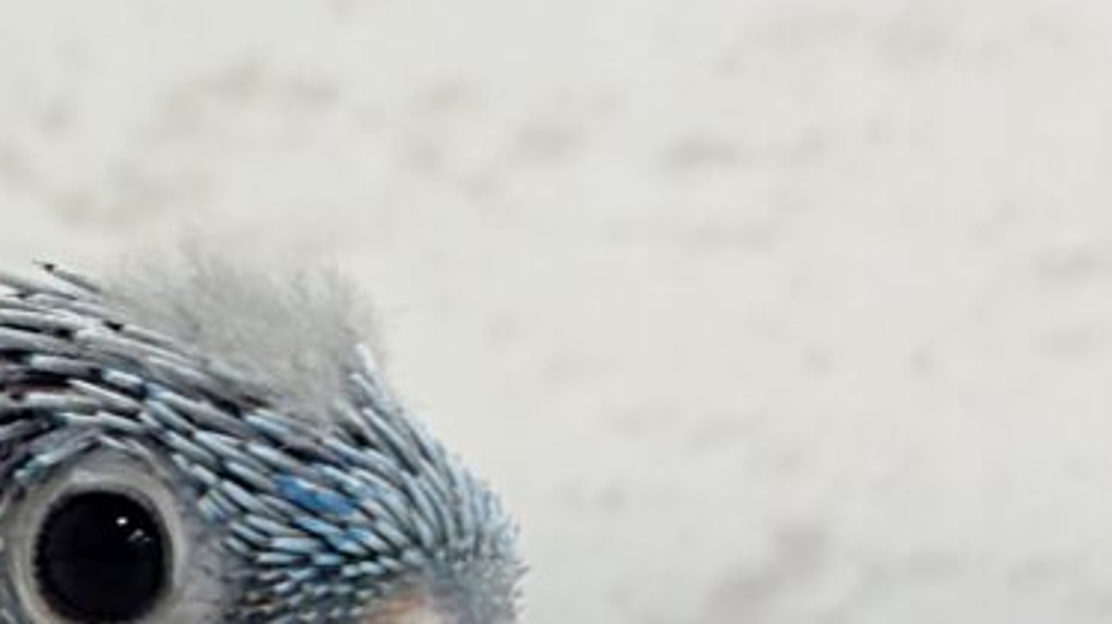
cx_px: -494
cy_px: 639
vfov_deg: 6.6
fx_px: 5364
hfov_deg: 11.4
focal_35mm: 182
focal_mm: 5.96
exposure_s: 1/100
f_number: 1.6
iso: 80
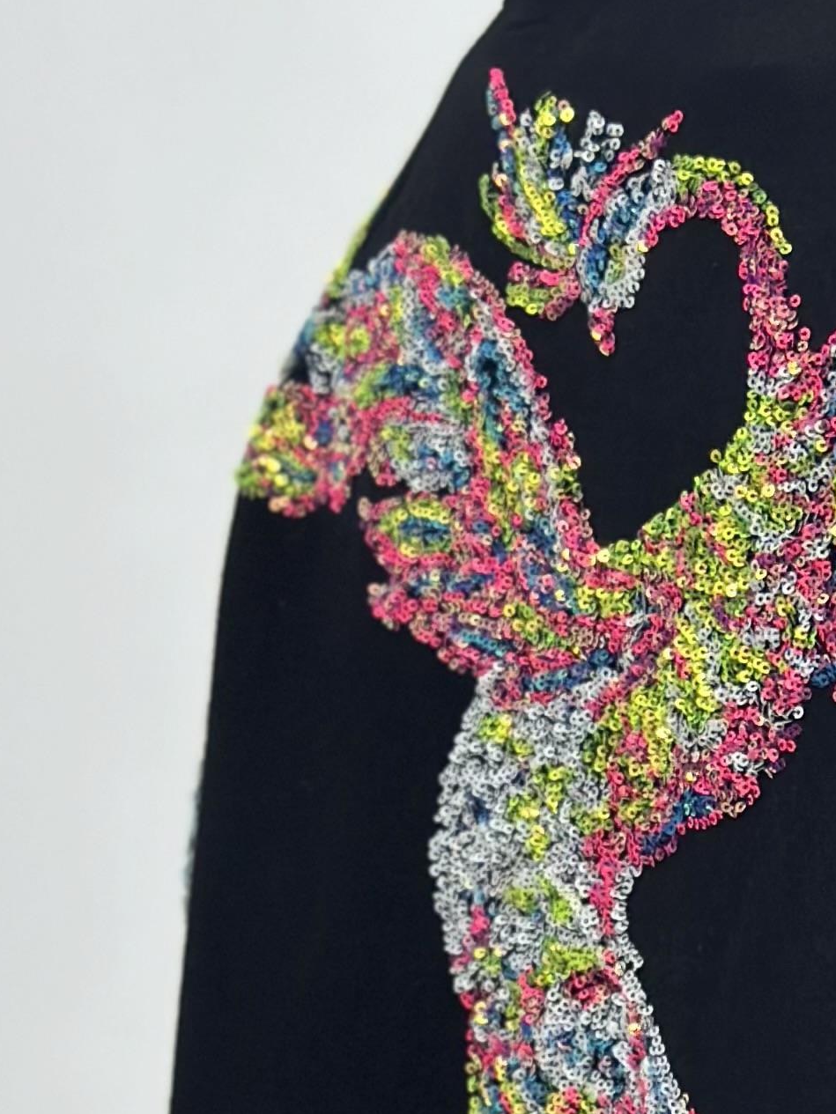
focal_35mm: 153
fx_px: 4926
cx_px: 1158
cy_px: 1547
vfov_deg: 12.4
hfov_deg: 9.5
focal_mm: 6.86
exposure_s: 1/319
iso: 80
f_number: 1.78
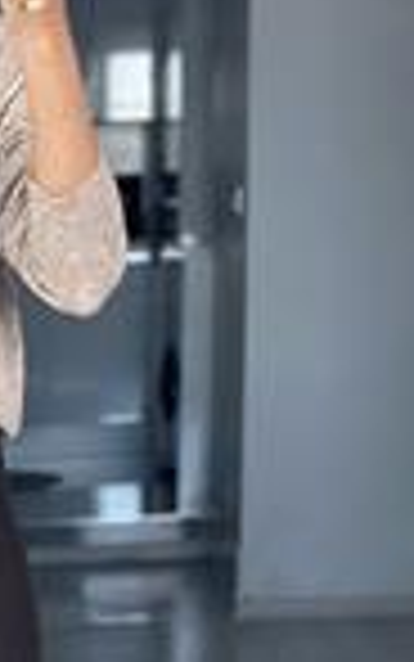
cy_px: 671
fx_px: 3156
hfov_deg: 7.4
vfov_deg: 11.8
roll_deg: +0.8
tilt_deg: -21.6
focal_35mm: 175
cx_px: -126
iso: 80
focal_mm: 6.86
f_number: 1.78
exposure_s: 1/211
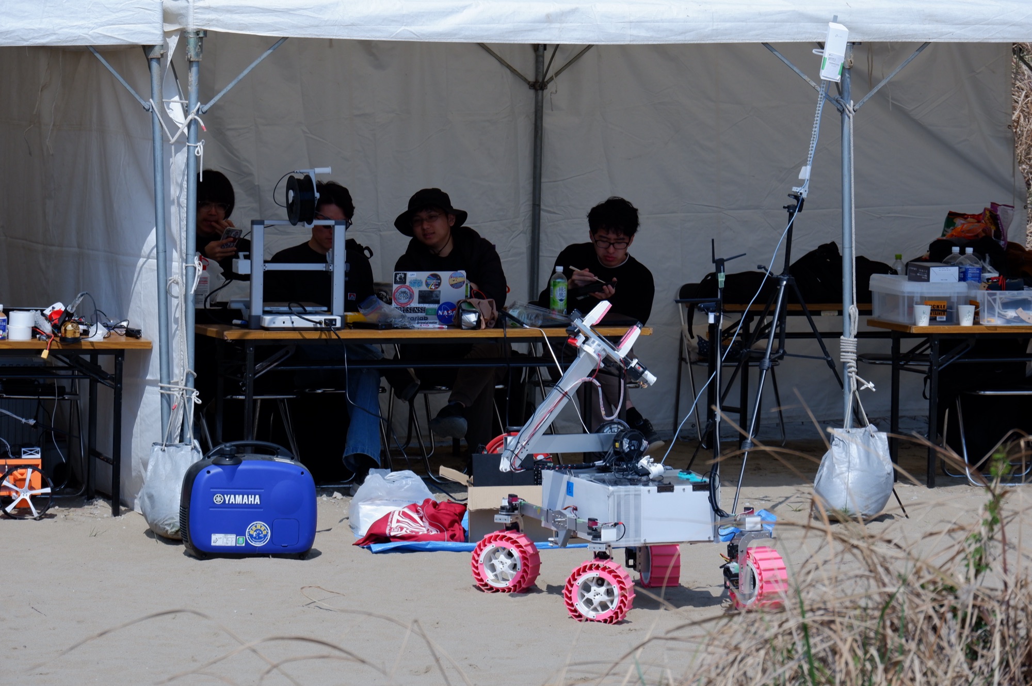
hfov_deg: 11.4
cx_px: 516
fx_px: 5154
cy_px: 343
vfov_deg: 7.6
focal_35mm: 180
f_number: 7.1
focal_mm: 120.6
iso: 400
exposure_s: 1/2000
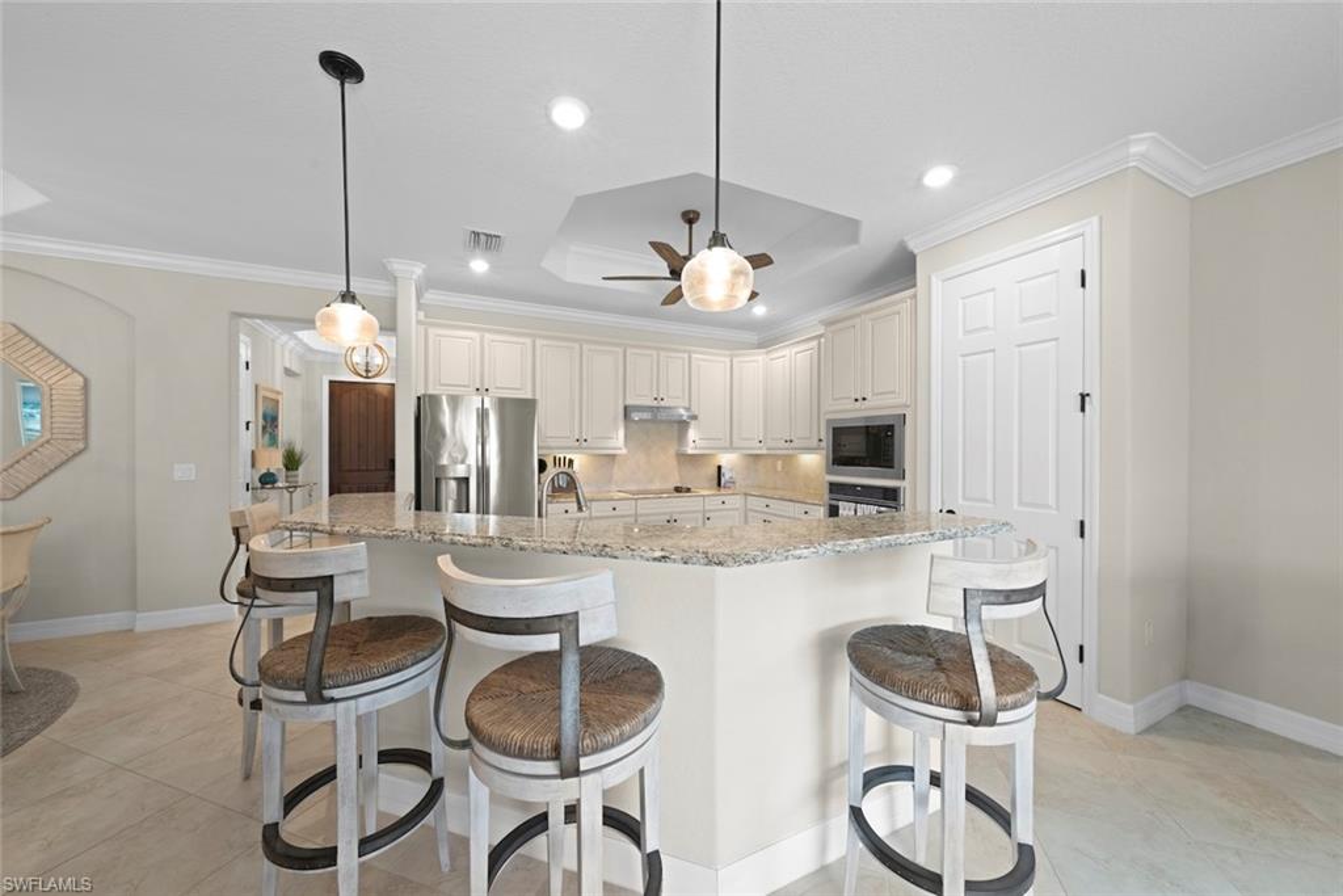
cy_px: 448
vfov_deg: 85.4
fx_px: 485
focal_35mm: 13
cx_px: 672
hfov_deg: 108.3
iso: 400
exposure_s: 1.6
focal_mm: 13
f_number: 11
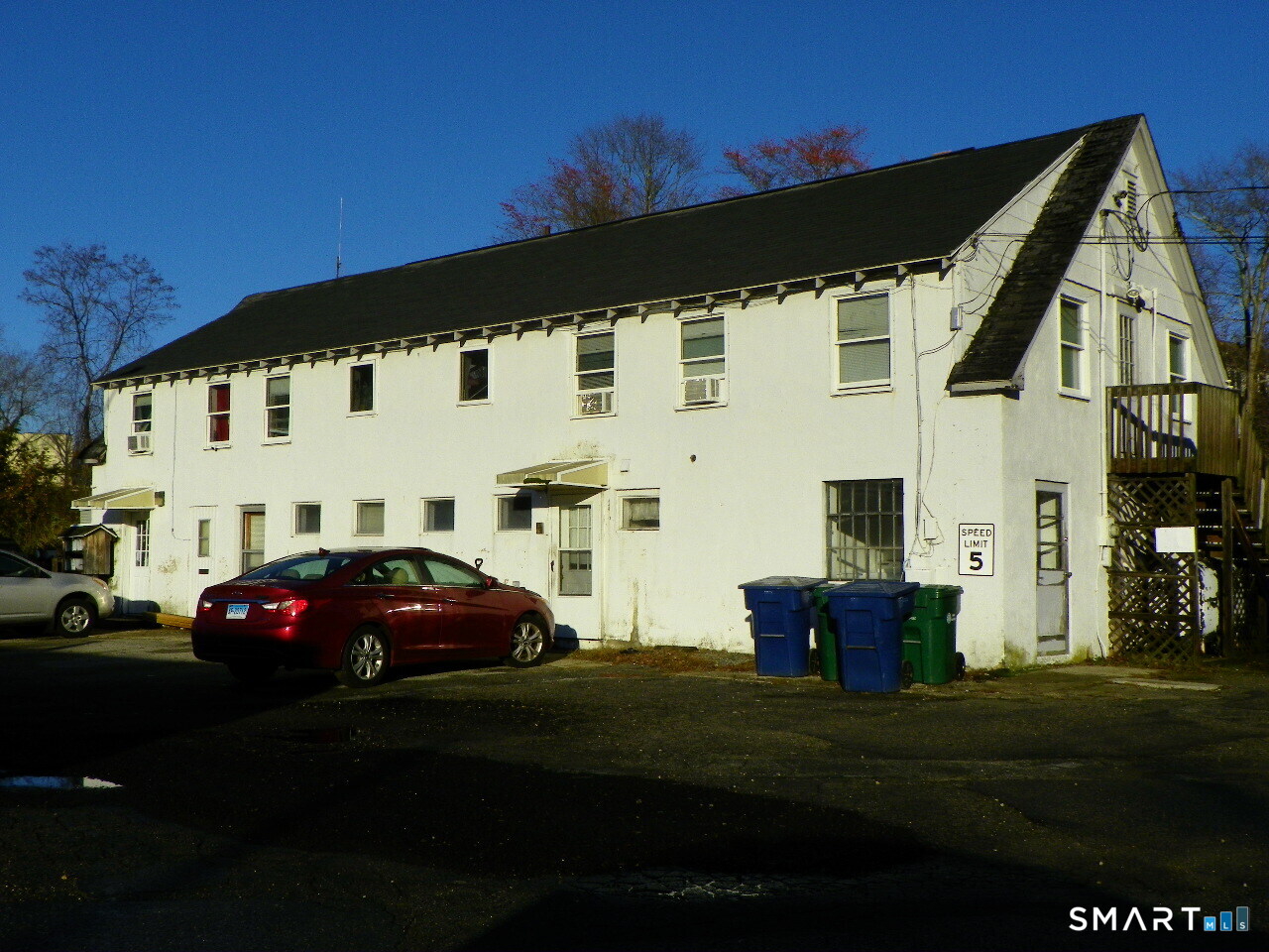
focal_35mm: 40
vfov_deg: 36.0
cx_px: 634
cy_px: 476
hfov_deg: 46.8
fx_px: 1466
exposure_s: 1/800
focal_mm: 7.1
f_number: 5.6
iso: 64
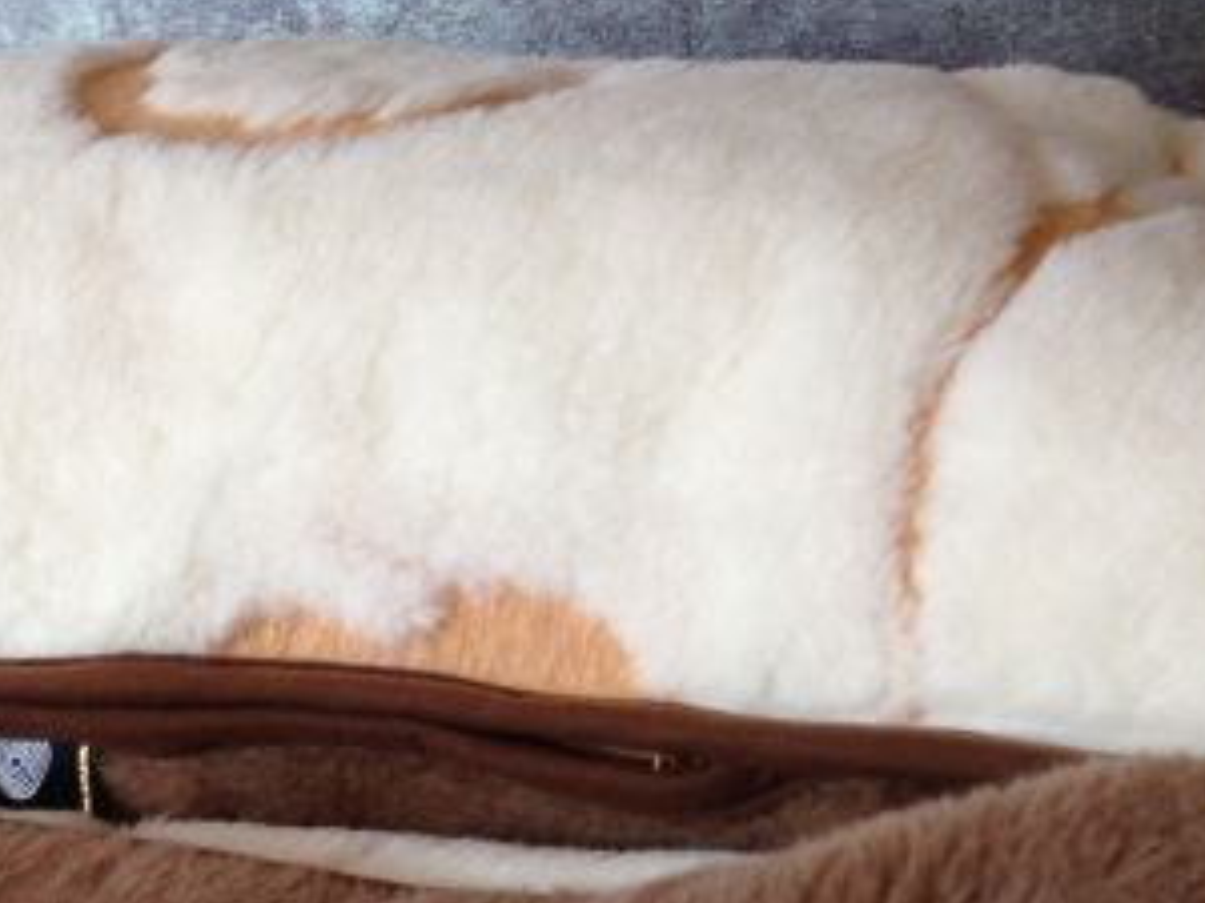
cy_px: 979
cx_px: 179
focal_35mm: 78
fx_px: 2715
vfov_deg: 18.2
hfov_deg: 24.5
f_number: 2.4
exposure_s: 1/60
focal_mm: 4.13
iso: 64
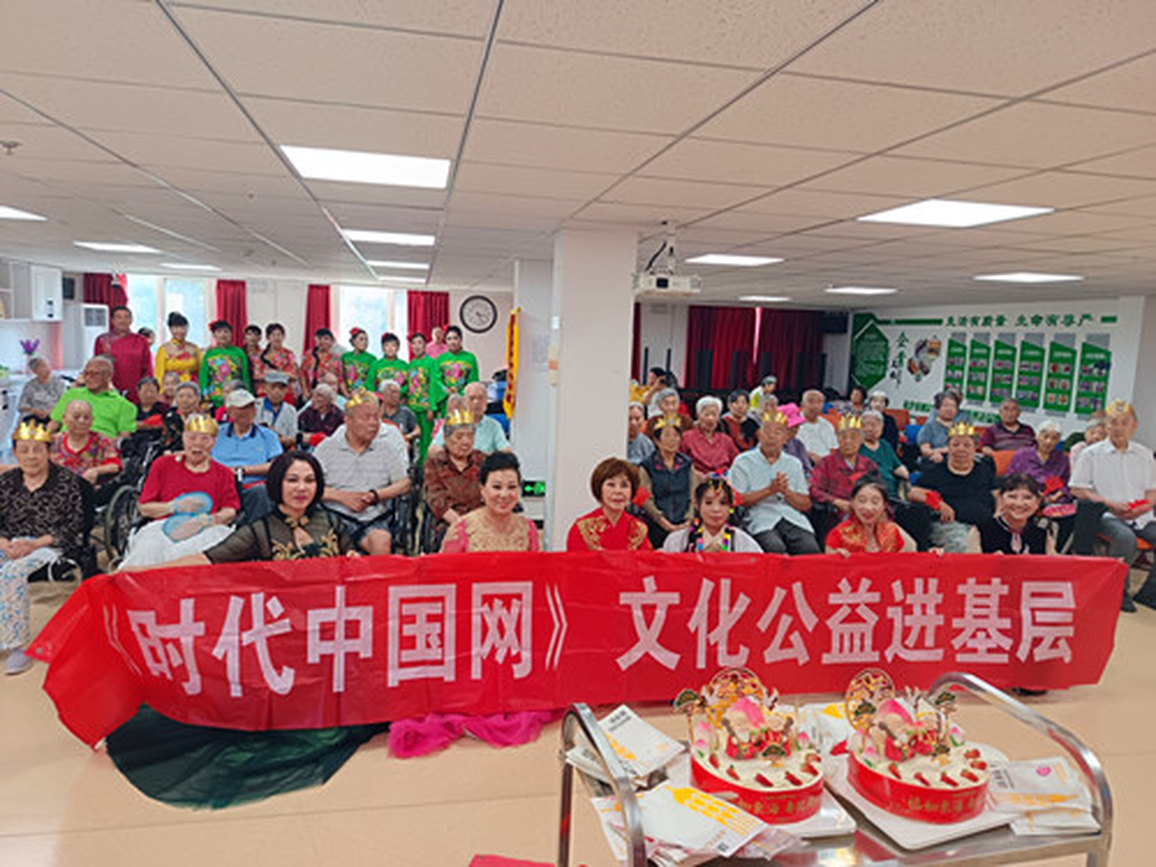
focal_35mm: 24
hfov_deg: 71.6
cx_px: 578
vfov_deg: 56.8
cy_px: 434
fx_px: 801
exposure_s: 1/50
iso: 750
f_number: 1.75
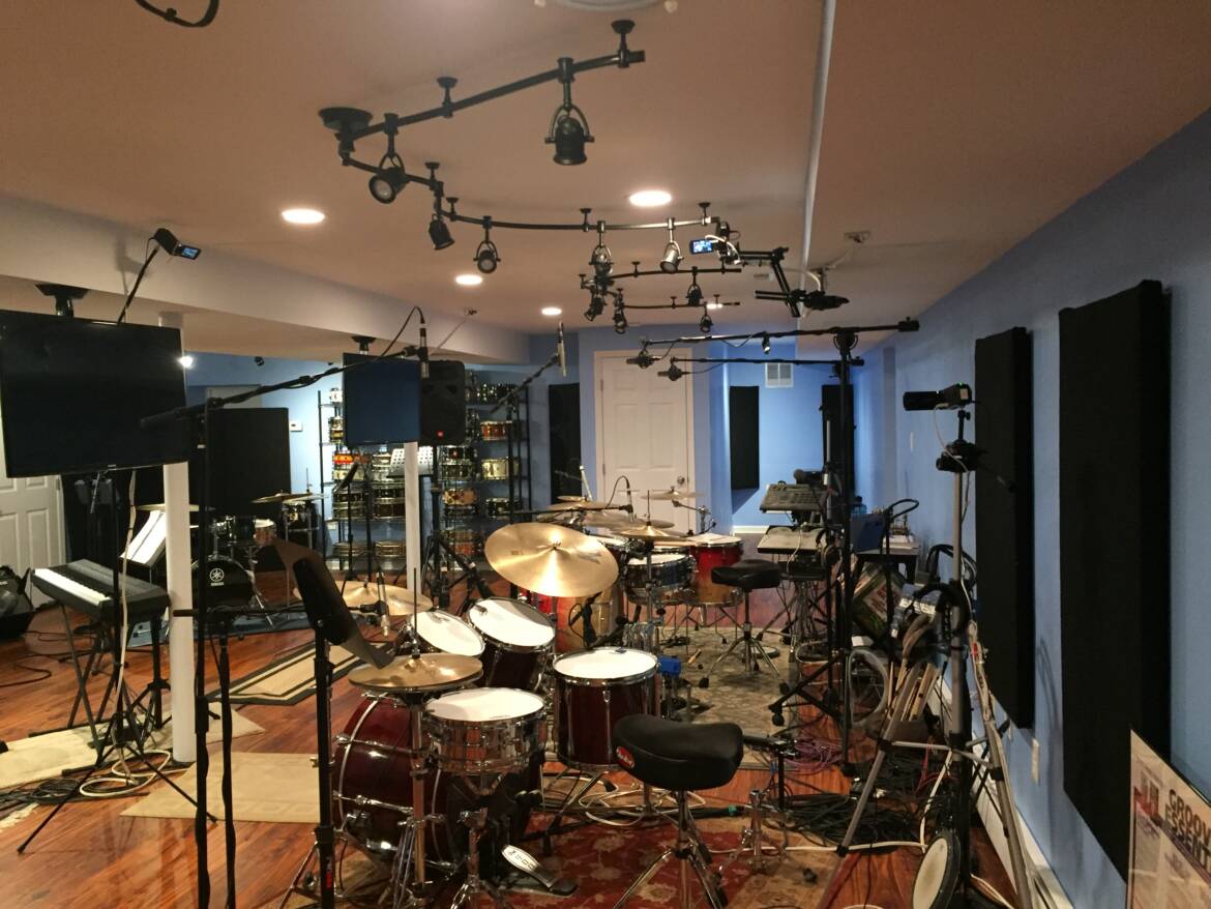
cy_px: 454
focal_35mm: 29
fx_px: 1015
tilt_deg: -3.4
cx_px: 606
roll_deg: +0.7
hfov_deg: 61.6
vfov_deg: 48.2
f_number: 2.2
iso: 250
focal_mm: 4.15
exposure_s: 1/30
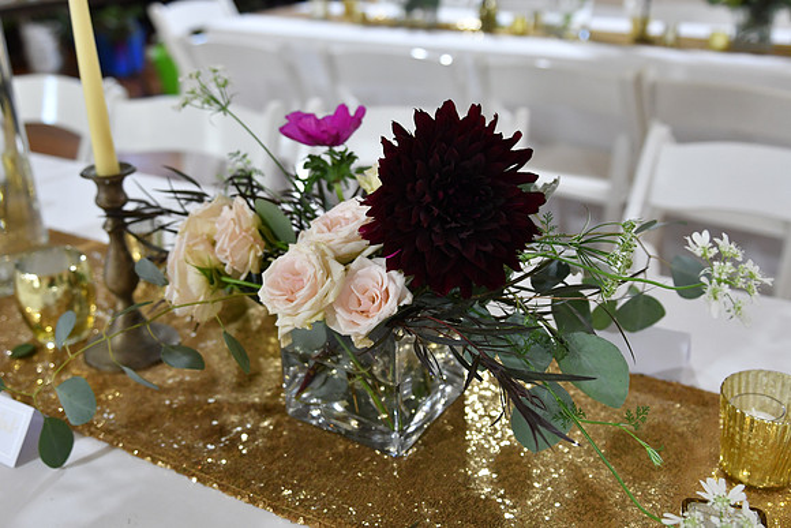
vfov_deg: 36.9
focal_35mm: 36
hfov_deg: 53.1
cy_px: 264
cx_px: 396
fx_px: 791
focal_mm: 24
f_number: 2.8
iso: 1000
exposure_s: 1/250
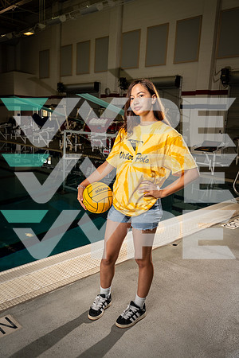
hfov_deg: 41.1
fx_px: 319
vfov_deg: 58.7
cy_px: 179
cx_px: 120
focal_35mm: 32
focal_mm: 32
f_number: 5.6
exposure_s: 1/250
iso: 320
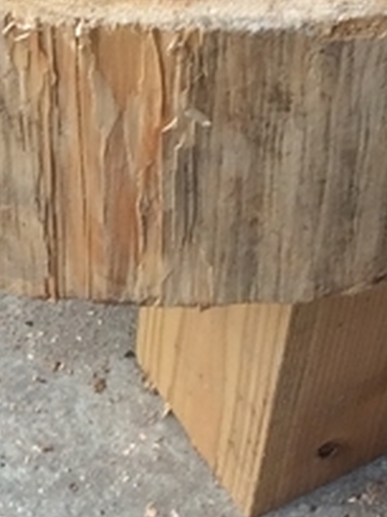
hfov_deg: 8.6
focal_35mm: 171
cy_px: 299
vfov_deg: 11.6
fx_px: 2549
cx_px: -71
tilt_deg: -53.0
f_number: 2.2
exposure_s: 1/182
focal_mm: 4.15
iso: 32
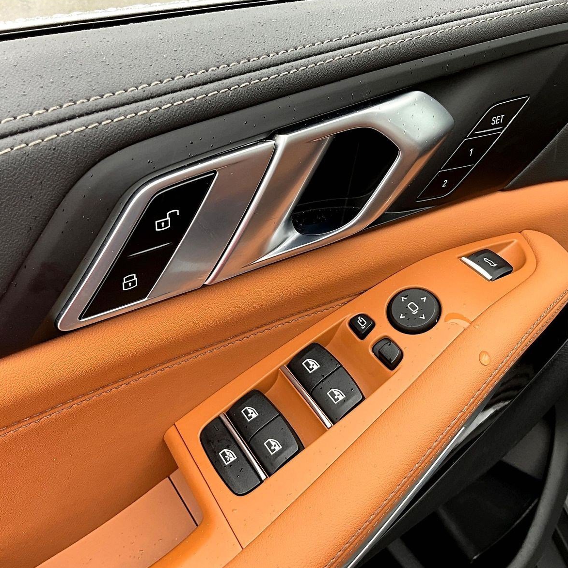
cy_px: 288
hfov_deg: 47.2
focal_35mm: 35
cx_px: 270
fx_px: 650
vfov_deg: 47.2
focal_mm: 3
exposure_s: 1/122
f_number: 1.8
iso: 32
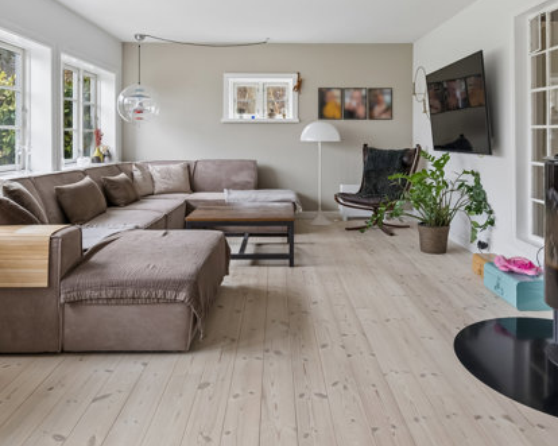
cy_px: 138
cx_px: 291
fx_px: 479
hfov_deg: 60.4
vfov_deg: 48.8
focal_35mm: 29
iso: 125
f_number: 8
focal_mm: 16
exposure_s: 1/10
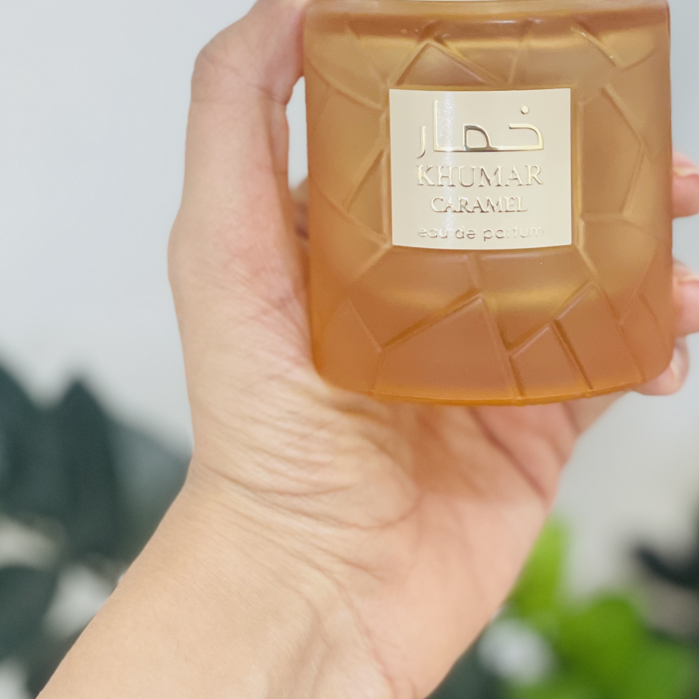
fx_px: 2399
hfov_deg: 16.5
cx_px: 497
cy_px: 248
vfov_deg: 16.6
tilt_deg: -58.6
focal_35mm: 105
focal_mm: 6
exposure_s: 1/100
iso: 125
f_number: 2
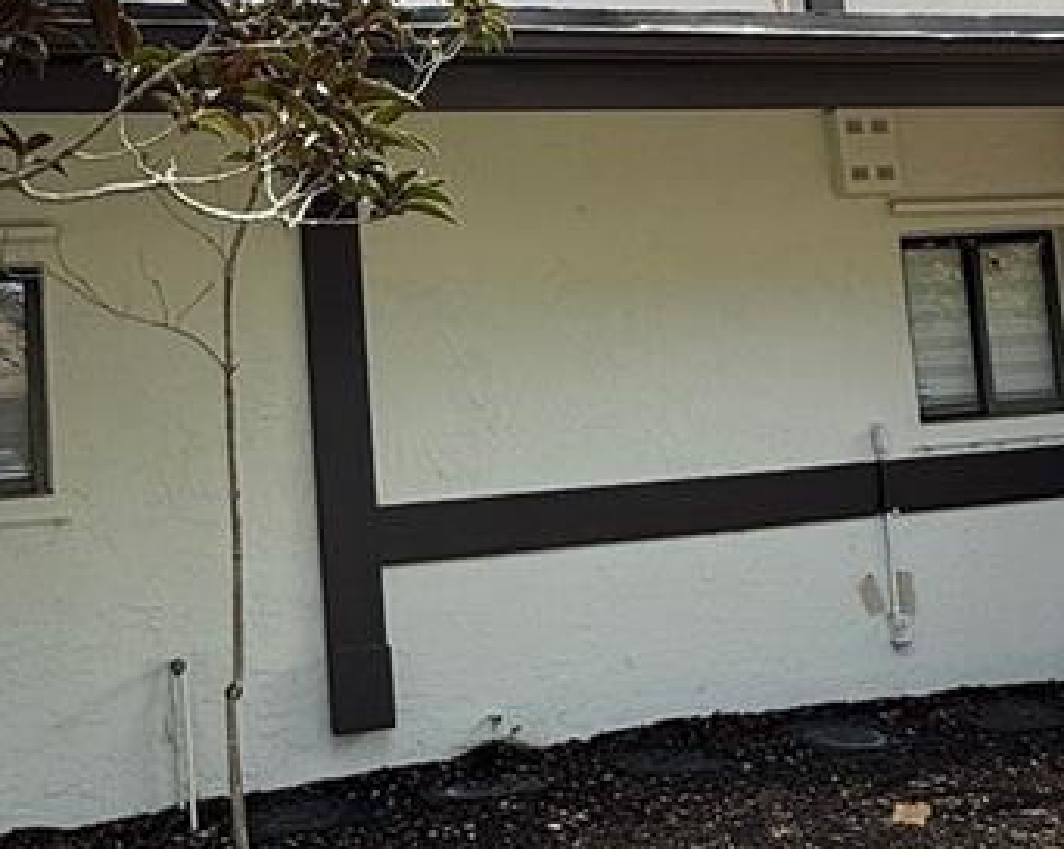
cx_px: 398
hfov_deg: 38.6
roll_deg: +1.5
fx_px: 1510
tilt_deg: +5.6
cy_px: 280
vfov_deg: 31.2
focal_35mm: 48
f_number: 2.2
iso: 64
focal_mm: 2.22
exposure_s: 1/475
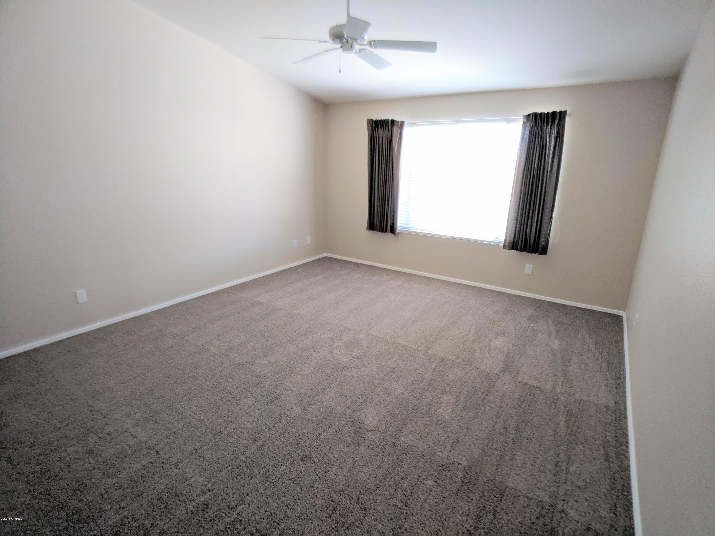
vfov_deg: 53.1
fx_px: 537
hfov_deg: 67.3
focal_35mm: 26
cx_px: 358
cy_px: 268
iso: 390
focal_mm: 4.67
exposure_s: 1/60
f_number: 2
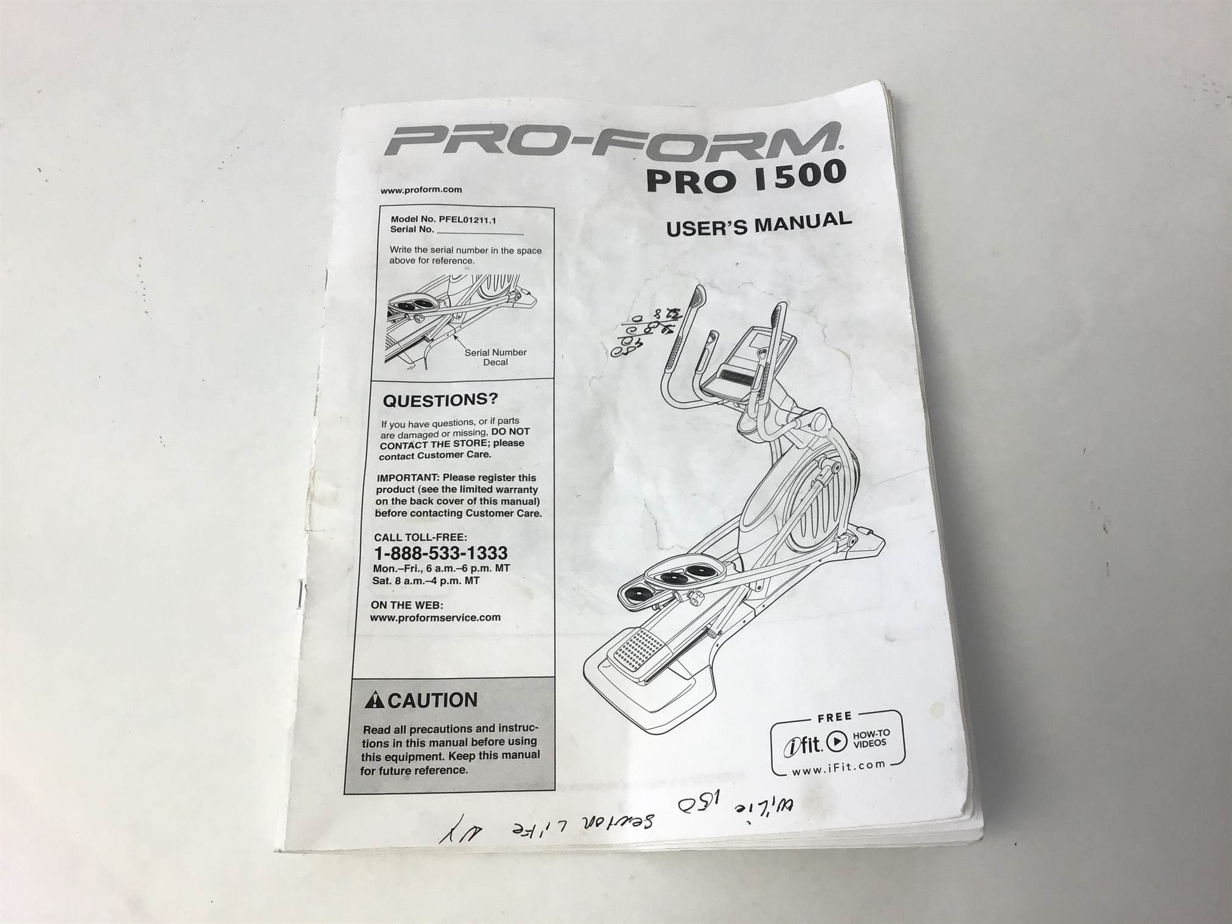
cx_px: 616
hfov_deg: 58.4
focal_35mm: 31
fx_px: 1103
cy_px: 462
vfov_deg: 45.4
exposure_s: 1/120
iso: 50
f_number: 2.4
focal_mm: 3.3
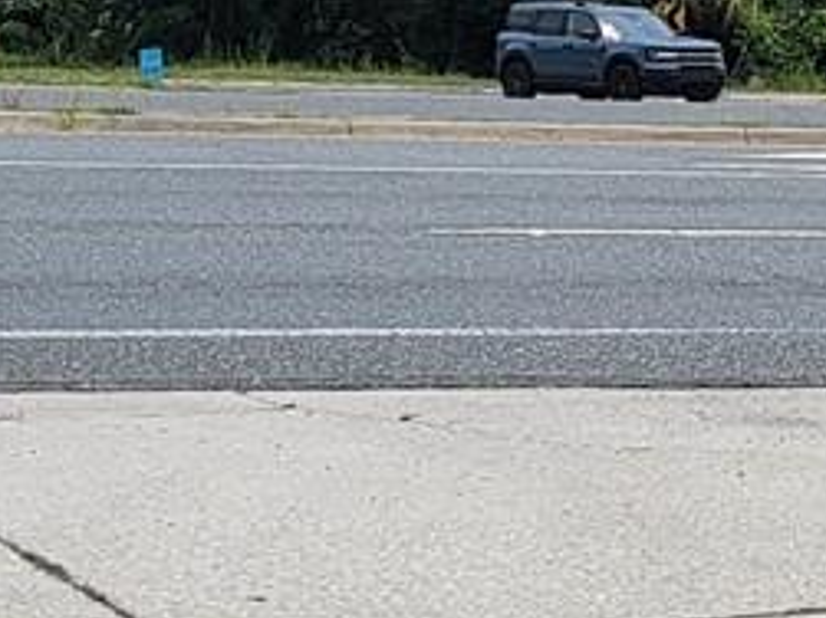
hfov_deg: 12.8
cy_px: 23
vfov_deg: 9.6
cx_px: 773
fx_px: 3649
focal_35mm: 153
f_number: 1.8
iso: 16
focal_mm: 6.7
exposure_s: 1/1844
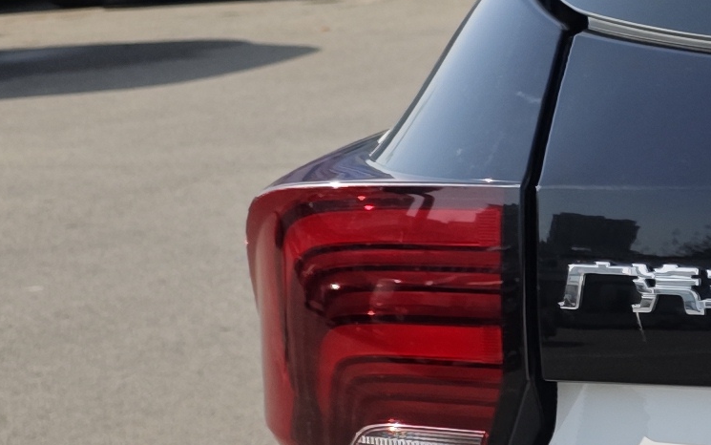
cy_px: 458
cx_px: 1476
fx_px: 2597
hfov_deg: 13.2
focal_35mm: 134
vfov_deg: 9.7
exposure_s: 1/2567
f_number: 1.6
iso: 50
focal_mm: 6.55
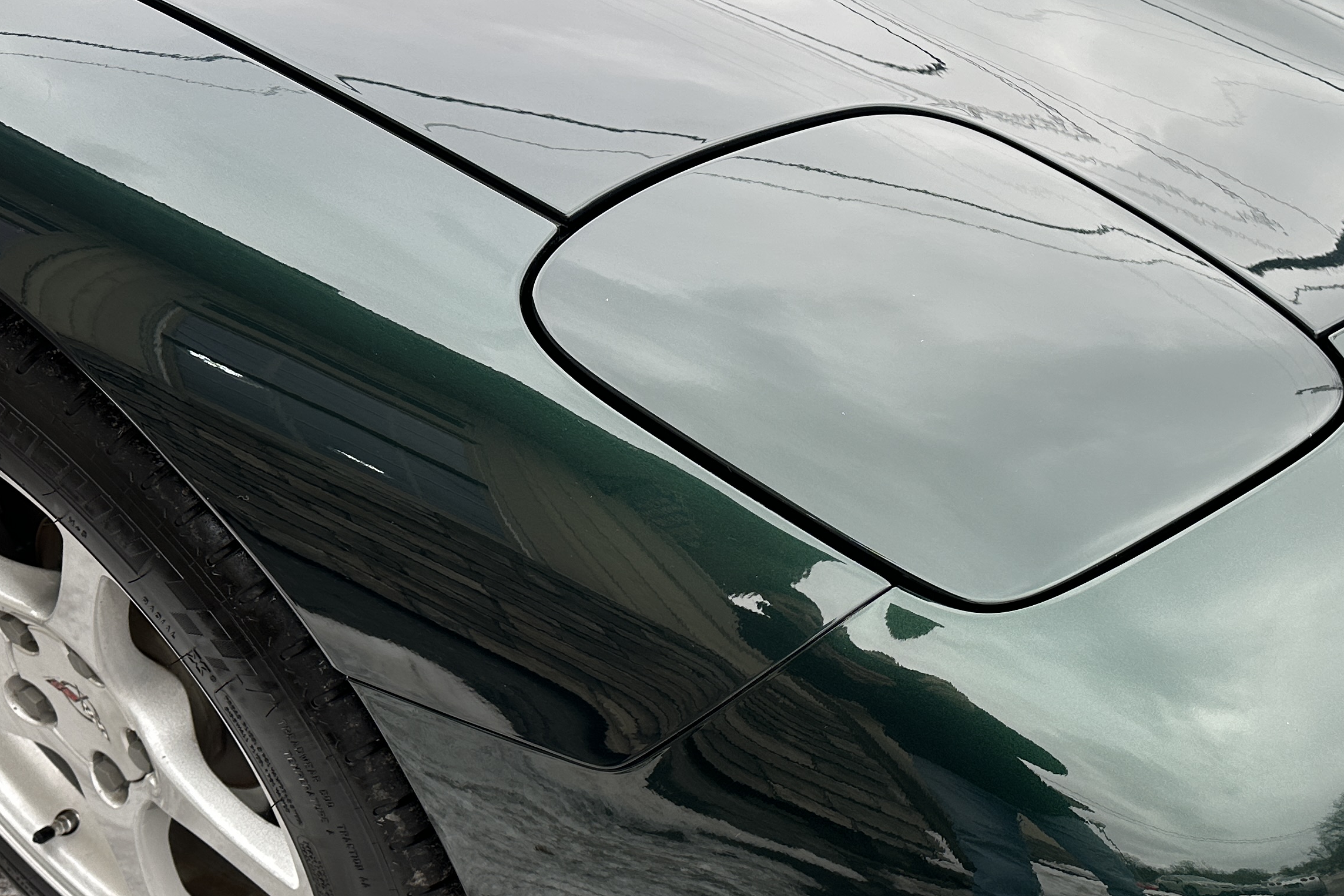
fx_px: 1643
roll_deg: +1.0
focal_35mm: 44
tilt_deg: -36.4
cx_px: 984
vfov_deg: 30.5
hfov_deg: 43.3
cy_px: 453
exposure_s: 1/513
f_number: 1.78
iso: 80
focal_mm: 6.86
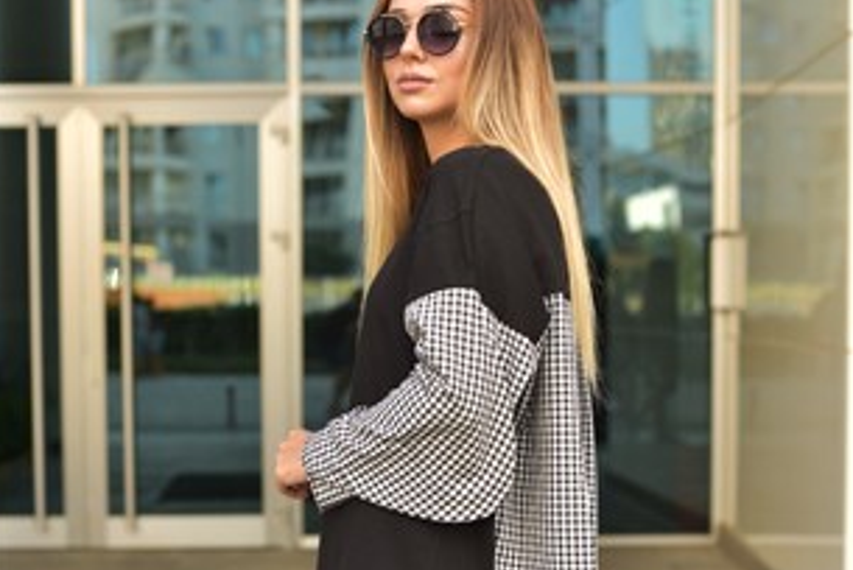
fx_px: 1802
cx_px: 425
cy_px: 467
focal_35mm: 76
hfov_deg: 26.6
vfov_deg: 17.8
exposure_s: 1/1250
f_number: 3.2
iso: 1000
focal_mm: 50
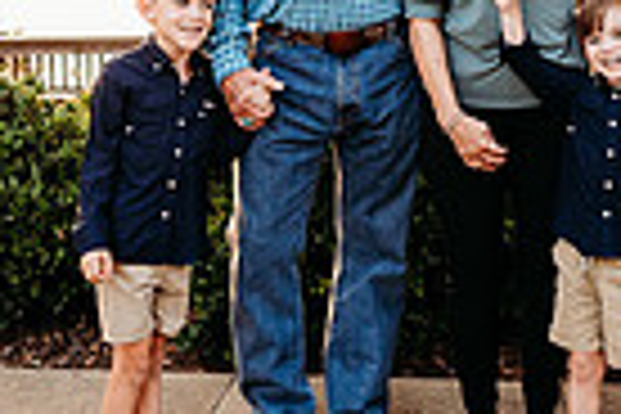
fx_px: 1742
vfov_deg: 12.8
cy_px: -209
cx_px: 400
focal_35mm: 101
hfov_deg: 20.2
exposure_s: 1/200
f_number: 3.2
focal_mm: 24
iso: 320
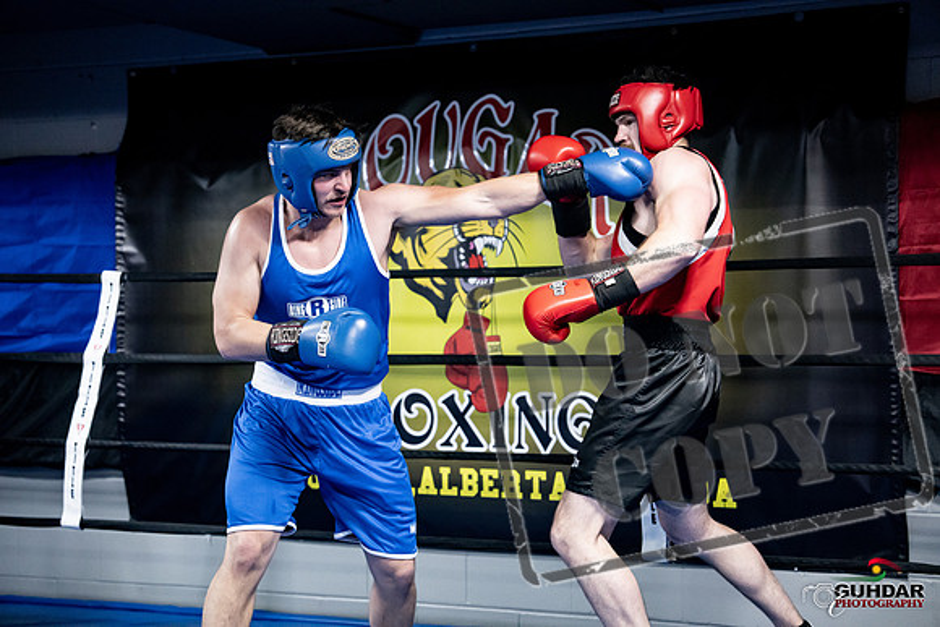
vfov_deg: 19.5
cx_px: 470
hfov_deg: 28.8
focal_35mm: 70
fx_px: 1828
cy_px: 314
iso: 8000
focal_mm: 70
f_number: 2.8
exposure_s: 1/1000
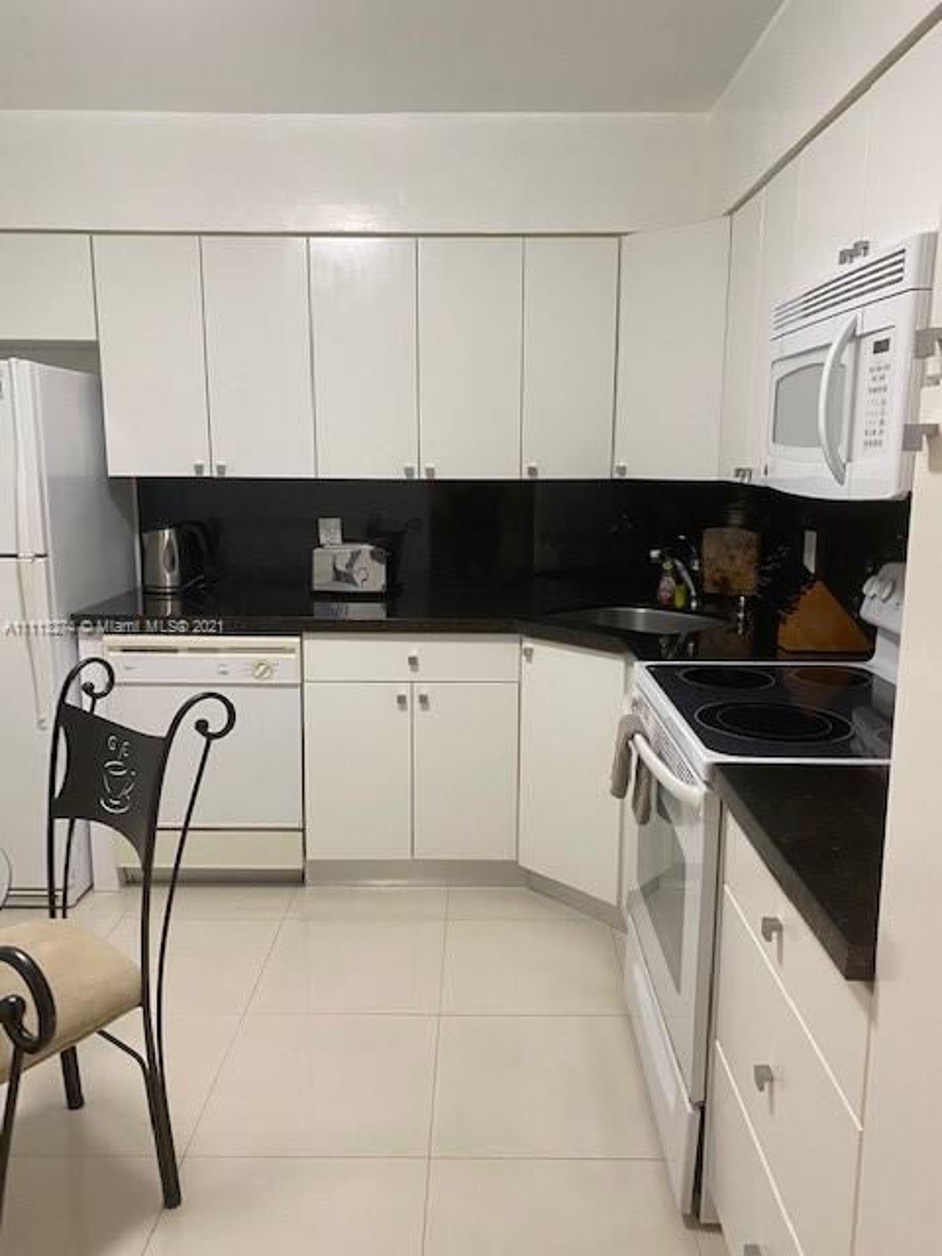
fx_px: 943
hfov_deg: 53.1
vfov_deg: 67.3
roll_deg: -0.5
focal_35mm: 26
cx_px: 471
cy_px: 628
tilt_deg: -9.0
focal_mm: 4.25
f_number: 1.8
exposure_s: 1/60
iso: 125
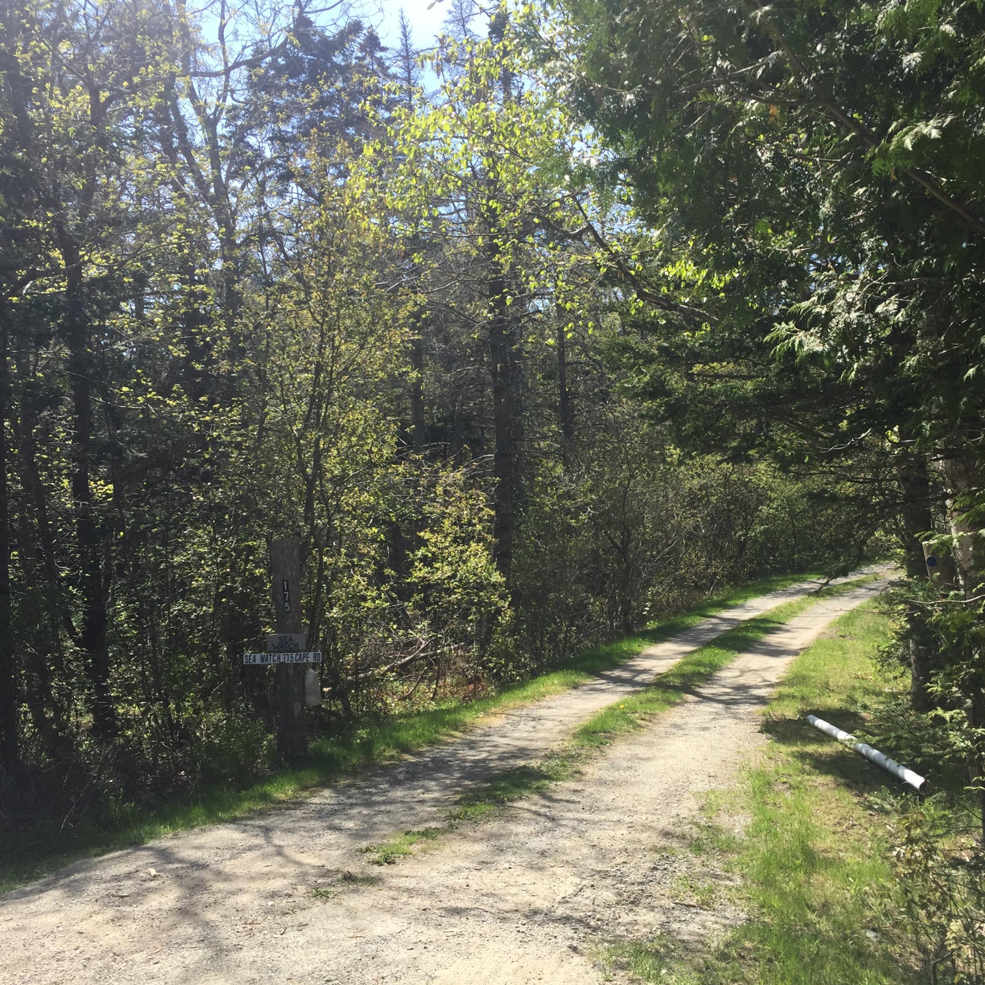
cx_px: 556
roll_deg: +2.5
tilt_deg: +1.0
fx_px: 1127
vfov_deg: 47.2
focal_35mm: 35
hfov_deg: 47.1
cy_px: 489
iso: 32
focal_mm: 4.15
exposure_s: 1/920
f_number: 2.2
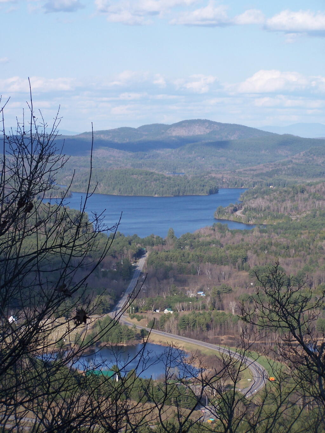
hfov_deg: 12.7
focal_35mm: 117
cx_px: 162
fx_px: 1464
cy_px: 216
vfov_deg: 16.8
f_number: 3.2
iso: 80
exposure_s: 1/1000
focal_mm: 19.4
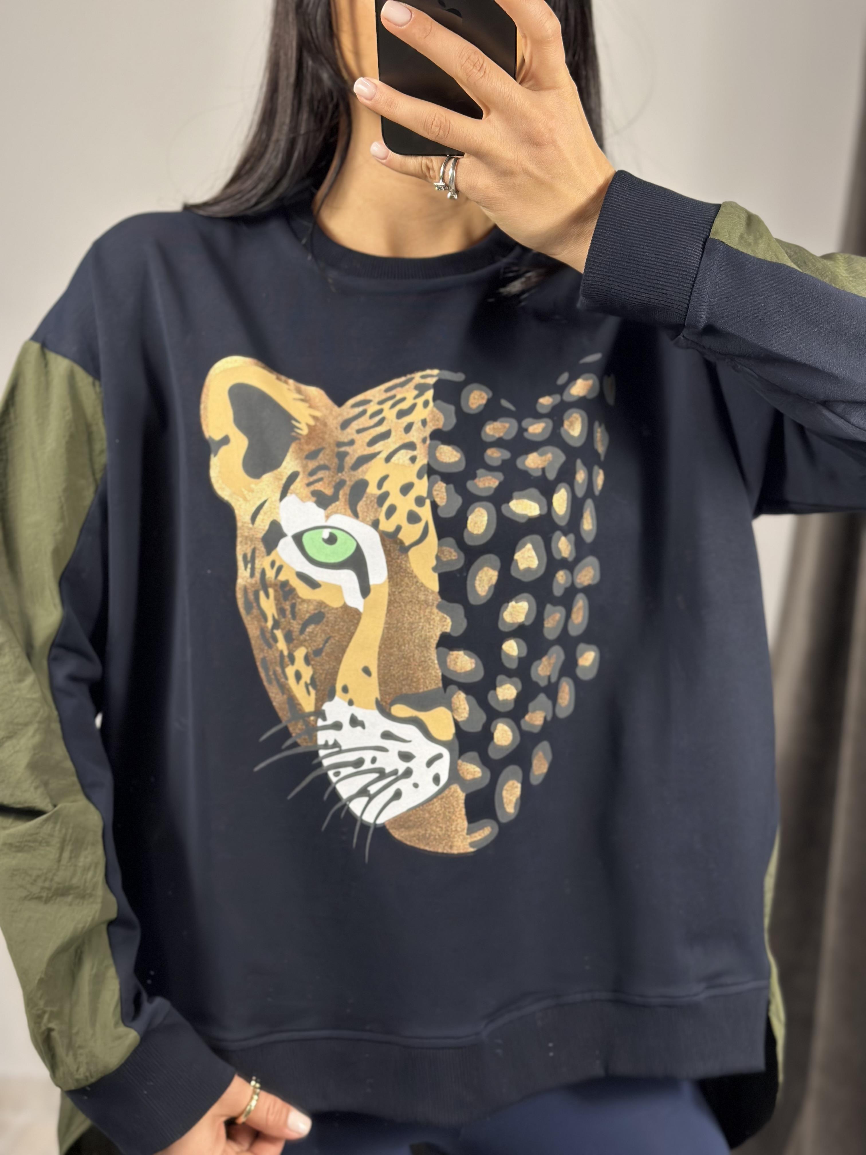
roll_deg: +0.0
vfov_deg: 39.7
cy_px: 578
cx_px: 433
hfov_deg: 30.3
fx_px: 1601
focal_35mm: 48
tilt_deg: -35.6
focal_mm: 6.86
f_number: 1.78
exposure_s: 1/100
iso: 125
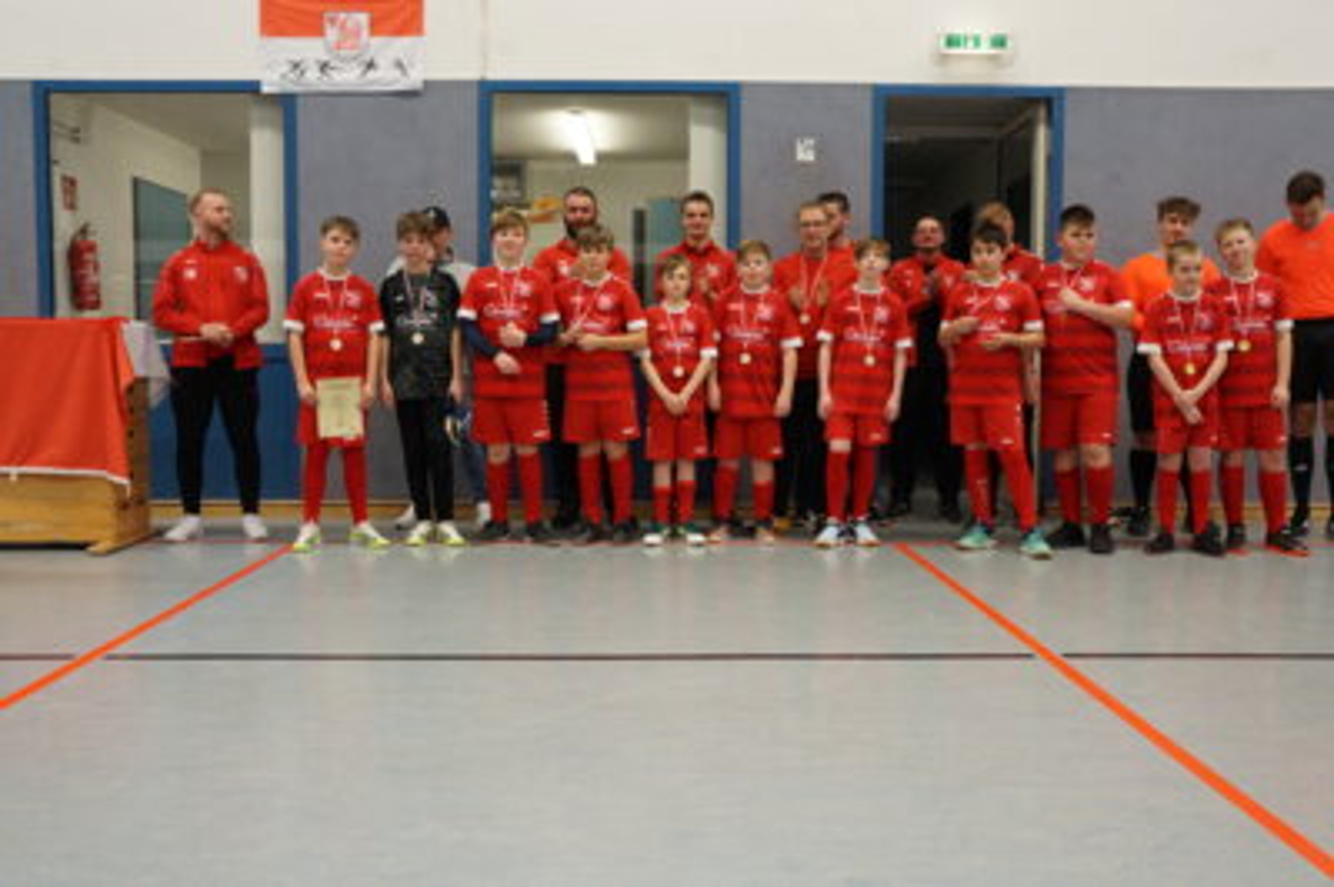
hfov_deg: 57.3
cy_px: 444
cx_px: 667
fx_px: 1222
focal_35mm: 33
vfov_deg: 39.9
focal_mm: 22
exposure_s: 1/60
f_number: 7.1
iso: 2000
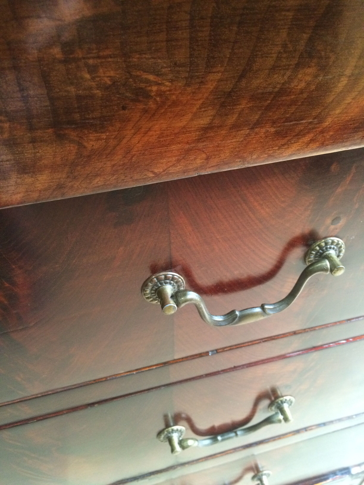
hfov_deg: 48.2
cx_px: 182
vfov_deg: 61.7
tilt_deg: -43.3
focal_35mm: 29
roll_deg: +0.1
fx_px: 407
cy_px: 242
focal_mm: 4.15
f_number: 2.2
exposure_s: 1/25
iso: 320
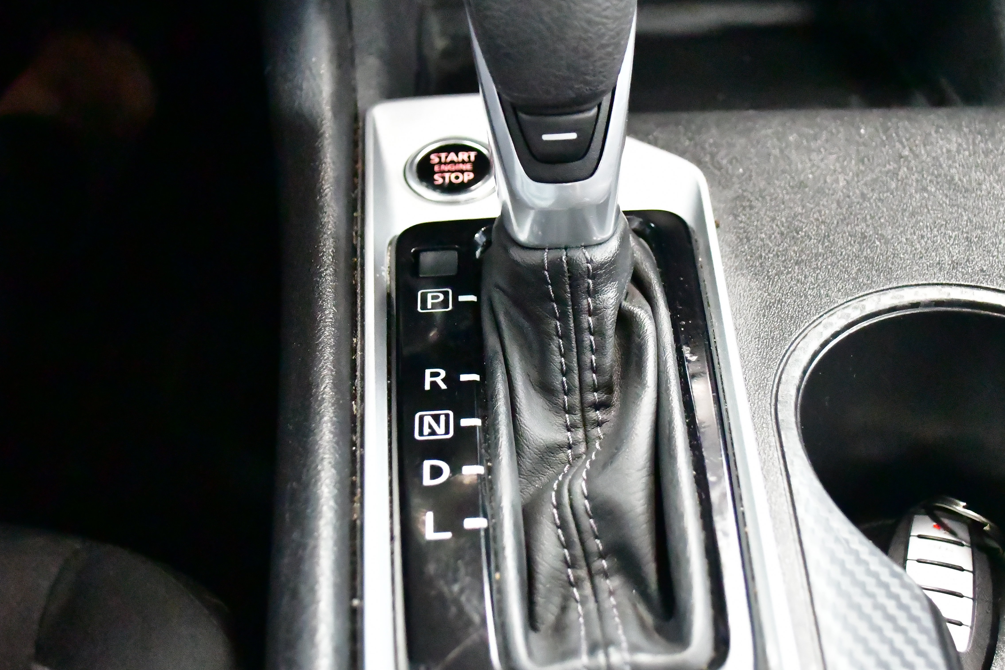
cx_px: 607
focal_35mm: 48
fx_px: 1340
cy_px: 306
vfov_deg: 28.1
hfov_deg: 40.9
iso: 28800
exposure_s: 1/160
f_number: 4.2
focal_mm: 26
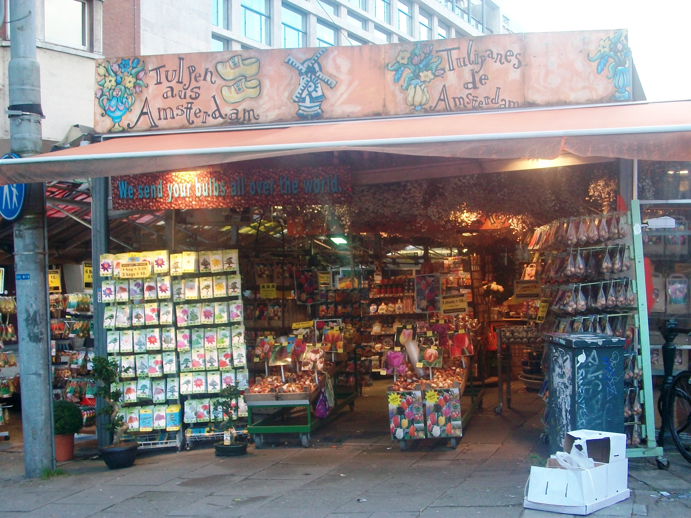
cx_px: 346
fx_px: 838
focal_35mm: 42
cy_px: 259
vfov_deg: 34.3
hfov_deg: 44.8
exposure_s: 1/60
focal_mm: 7.1
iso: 106
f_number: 3.2
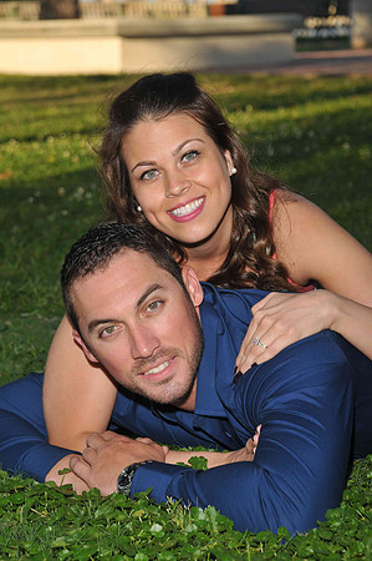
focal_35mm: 120
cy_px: 280
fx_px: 1864
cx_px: 186
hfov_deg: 11.4
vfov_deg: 17.1
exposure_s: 1/250
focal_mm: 80
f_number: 6.3
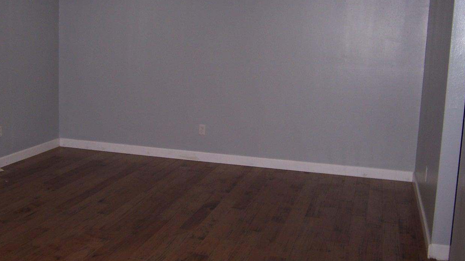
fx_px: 555
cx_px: 177
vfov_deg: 26.5
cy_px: 108
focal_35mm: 45
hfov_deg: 45.1
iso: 80
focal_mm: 5.5
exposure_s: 1/60
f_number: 2.8
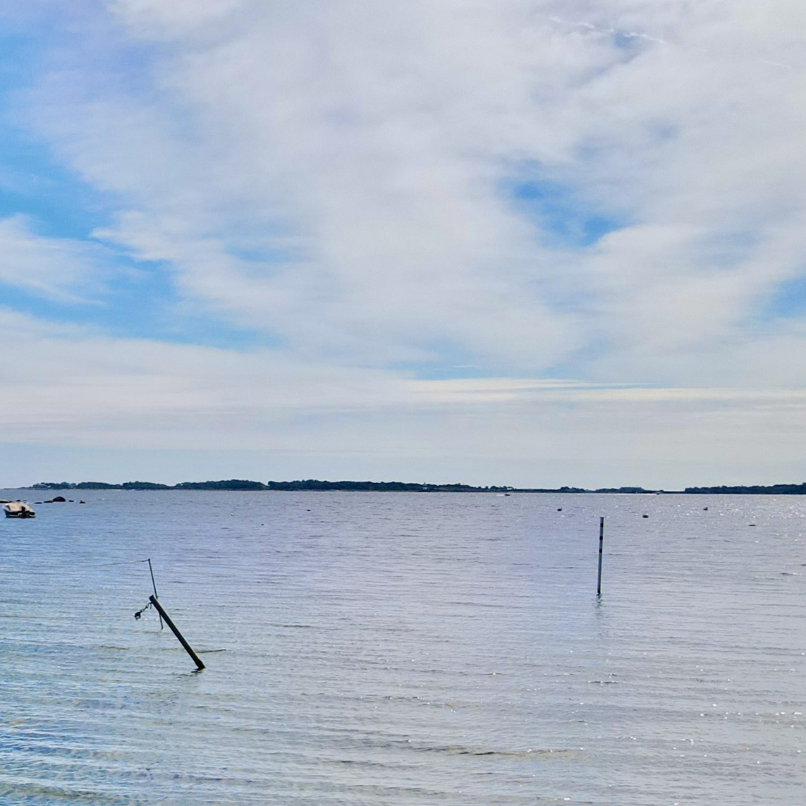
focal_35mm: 57
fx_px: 1502
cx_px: -178
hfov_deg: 26.5
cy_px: 485
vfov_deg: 30.0
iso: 100
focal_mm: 4.5
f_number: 2.8
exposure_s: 1/1000
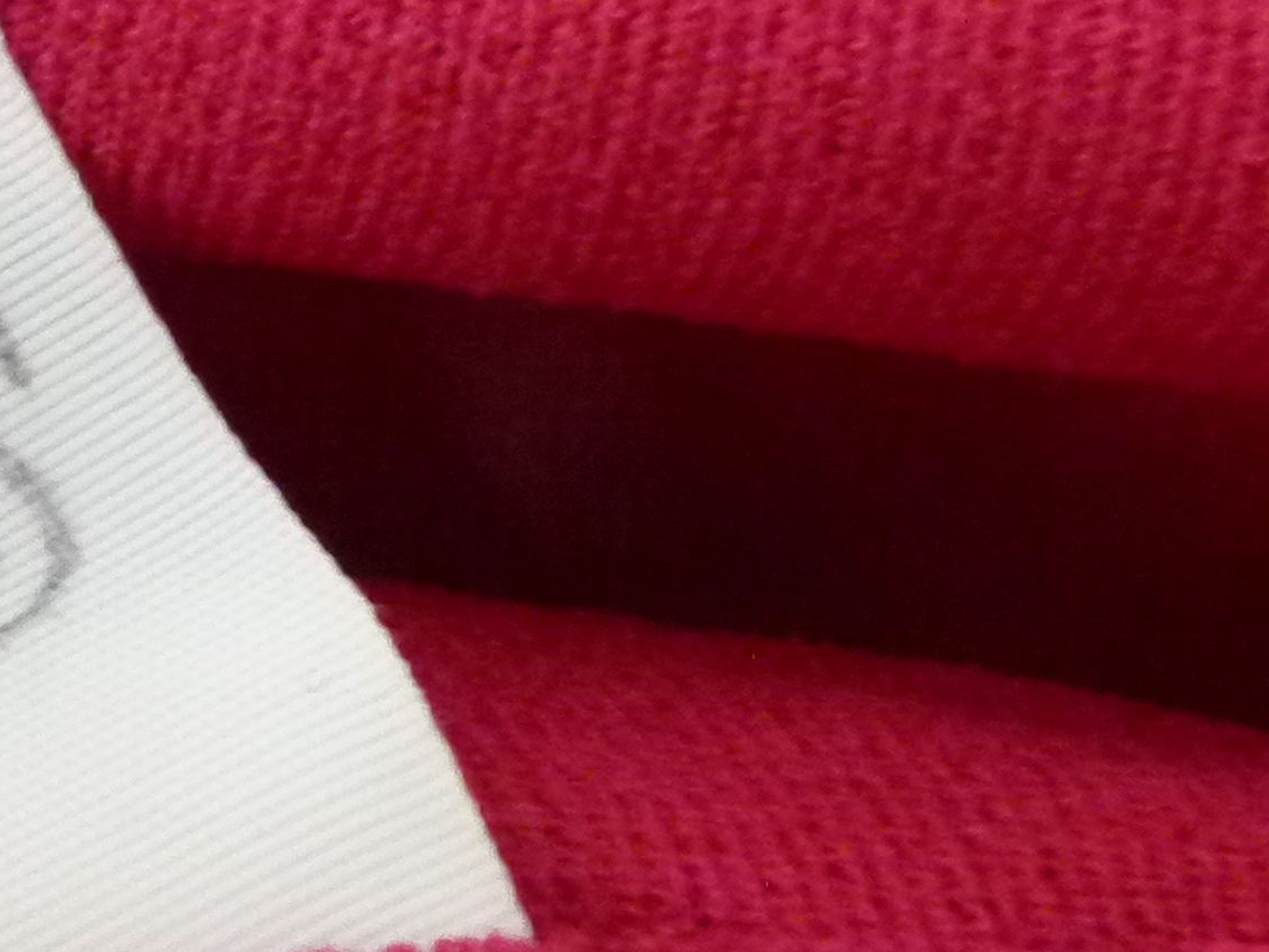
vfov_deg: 15.5
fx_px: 3483
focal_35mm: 95
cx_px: 163
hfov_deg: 20.3
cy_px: 191
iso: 400
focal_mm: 4.5
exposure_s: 1/25
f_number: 2.8
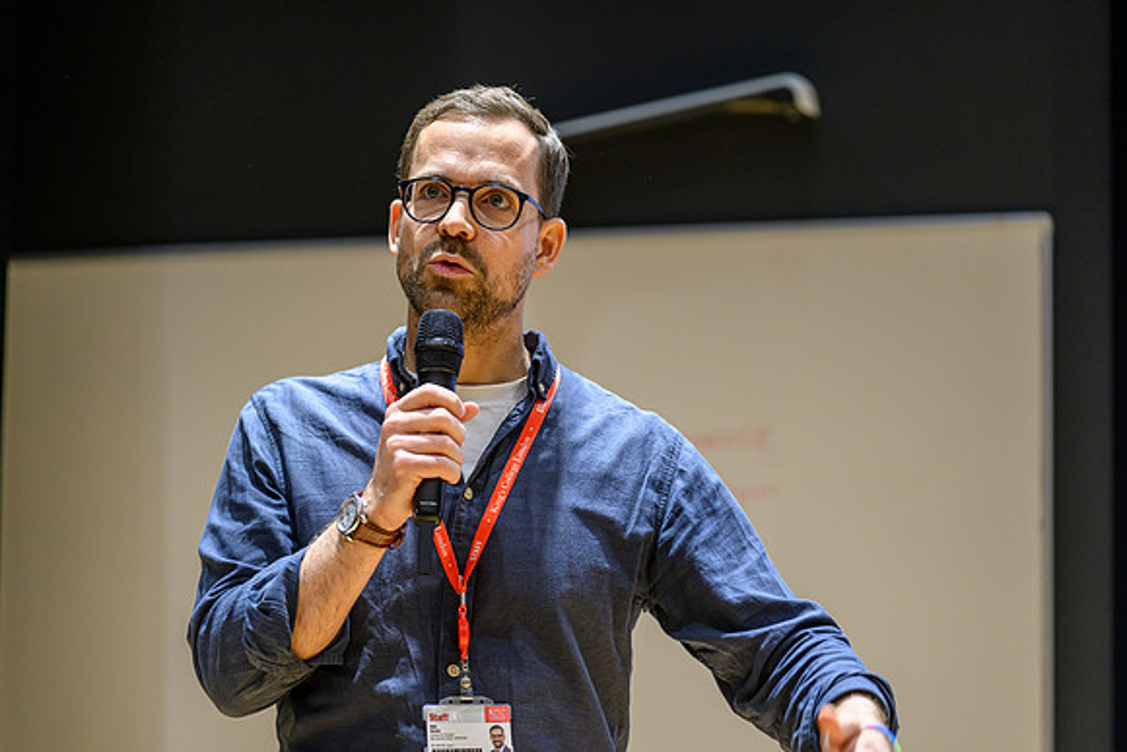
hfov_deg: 13.4
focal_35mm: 154
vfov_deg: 8.9
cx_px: 564
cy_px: 376
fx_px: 4813
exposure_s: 1/320
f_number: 2.8
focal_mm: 150
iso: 1100
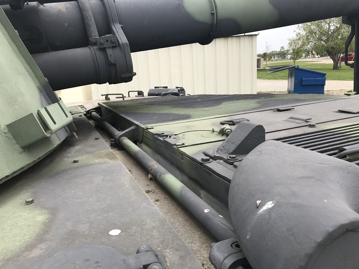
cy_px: 134
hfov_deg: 63.5
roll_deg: +3.3
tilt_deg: -13.0
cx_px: 180
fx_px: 290
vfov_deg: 49.7
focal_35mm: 28
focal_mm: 3.99
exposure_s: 1/939
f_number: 1.8
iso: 20
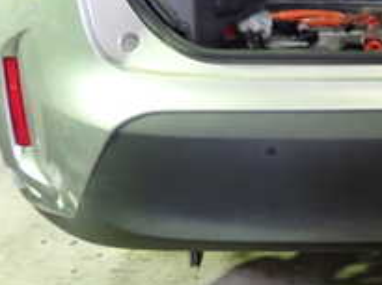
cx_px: 451
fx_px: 969
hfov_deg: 20.9
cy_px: 130
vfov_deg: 16.7
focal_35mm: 88
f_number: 2.3
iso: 800
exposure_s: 1/25
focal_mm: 5.4
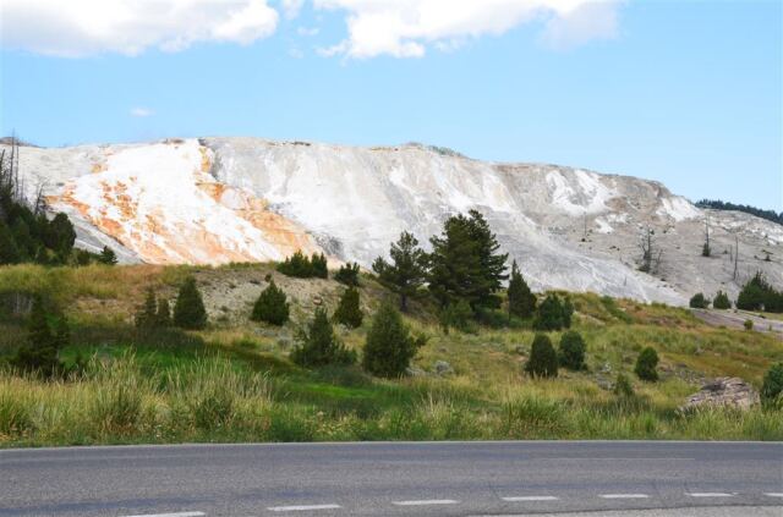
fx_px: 1171
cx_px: 392
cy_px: 258
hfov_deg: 37.0
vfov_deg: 24.9
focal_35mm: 54
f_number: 11
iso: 180
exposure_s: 1/125
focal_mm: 36
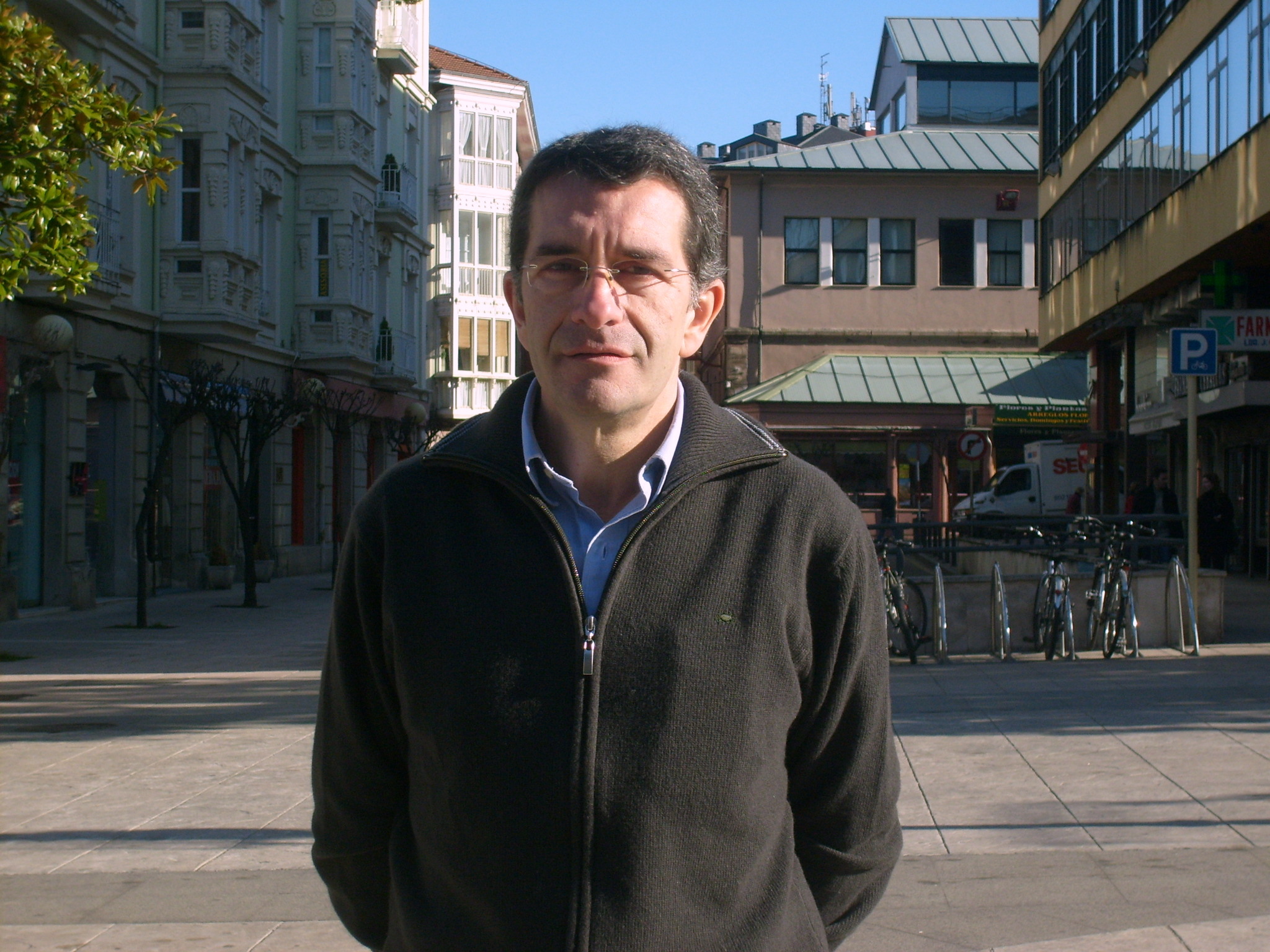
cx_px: 635
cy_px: 476
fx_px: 2642
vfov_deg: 20.4
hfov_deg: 27.0
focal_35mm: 72
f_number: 9.8
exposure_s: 1/90
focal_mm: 12
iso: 80
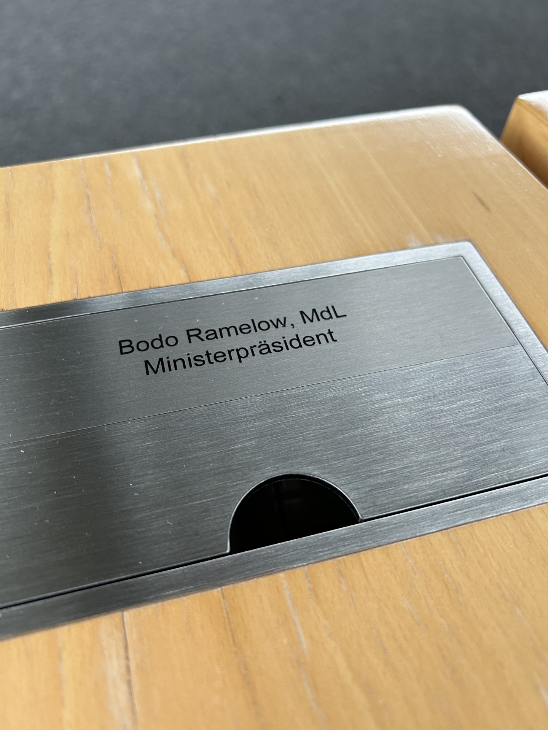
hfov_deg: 53.1
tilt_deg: -52.4
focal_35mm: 26
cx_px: 274
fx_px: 549
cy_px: 365
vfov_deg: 67.3
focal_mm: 5.7
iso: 125
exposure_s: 1/96
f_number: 1.5
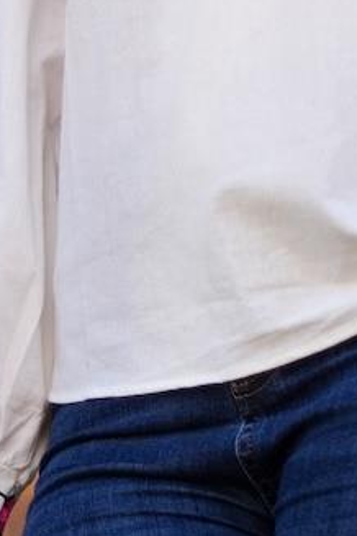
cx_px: 328
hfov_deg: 4.9
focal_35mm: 282
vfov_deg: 7.3
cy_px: 97
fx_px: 4194
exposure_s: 1/800
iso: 250
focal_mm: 48
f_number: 2.8
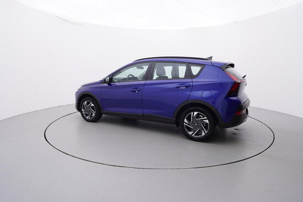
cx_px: 152
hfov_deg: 77.3
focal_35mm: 22
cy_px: 101
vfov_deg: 56.2
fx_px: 190
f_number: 5
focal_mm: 15
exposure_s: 1/80
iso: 200
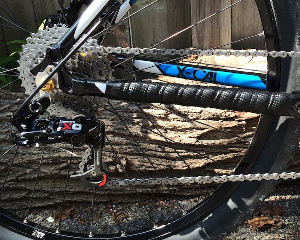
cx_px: 225
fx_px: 408
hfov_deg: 39.3
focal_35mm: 46
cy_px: 81
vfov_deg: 32.5
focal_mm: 4.12
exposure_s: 1/376
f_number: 2.2
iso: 32
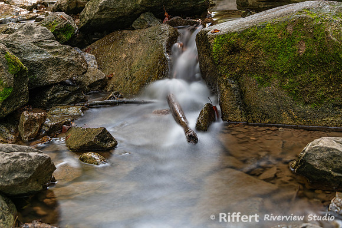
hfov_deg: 35.6
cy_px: 114
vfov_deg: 24.2
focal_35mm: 56
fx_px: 532
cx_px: 171
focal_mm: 56
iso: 64
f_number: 5
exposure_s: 13
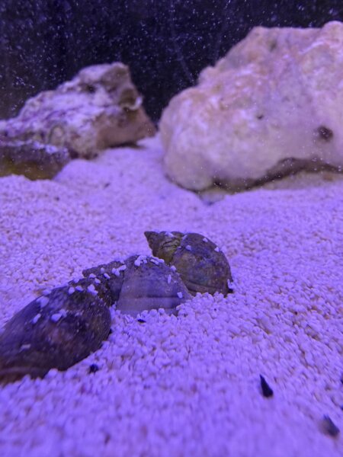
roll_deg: -2.2
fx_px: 317
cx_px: 172
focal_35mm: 24
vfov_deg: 71.6
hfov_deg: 56.8
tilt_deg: -17.7
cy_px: 228
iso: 200
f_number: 2.2
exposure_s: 1/100
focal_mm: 2.22
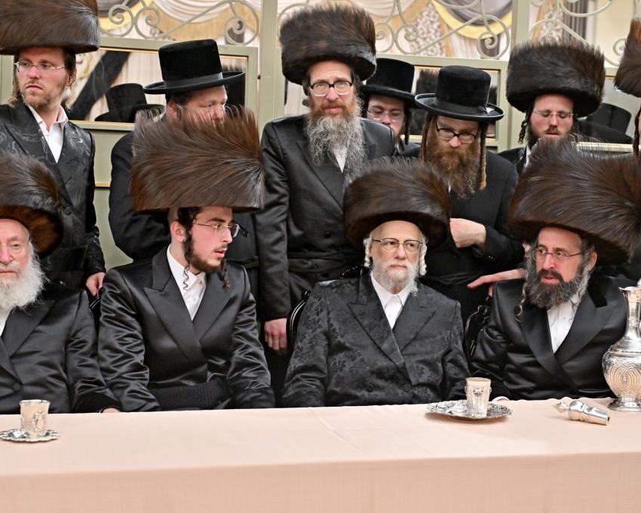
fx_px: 1100
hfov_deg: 32.5
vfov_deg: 26.2
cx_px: 314
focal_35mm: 58
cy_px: 258
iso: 2000
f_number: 4
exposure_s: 1/250
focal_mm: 51
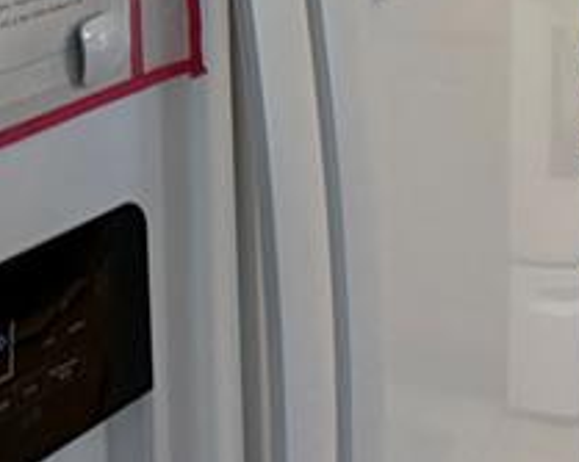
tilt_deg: -3.6
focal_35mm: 115
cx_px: 1150
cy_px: -257
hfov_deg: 14.1
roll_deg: +0.5
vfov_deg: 12.6
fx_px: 1970
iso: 400
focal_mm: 6.76
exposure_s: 1/120
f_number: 1.78
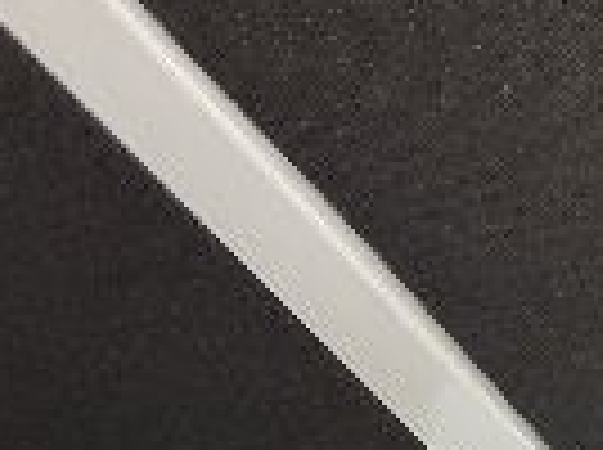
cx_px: 1202
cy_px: 261
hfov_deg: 12.5
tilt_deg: +17.9
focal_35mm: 139
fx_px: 2417
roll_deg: +2.0
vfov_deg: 10.6
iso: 25
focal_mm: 4.15
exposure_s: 1/202
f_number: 2.2
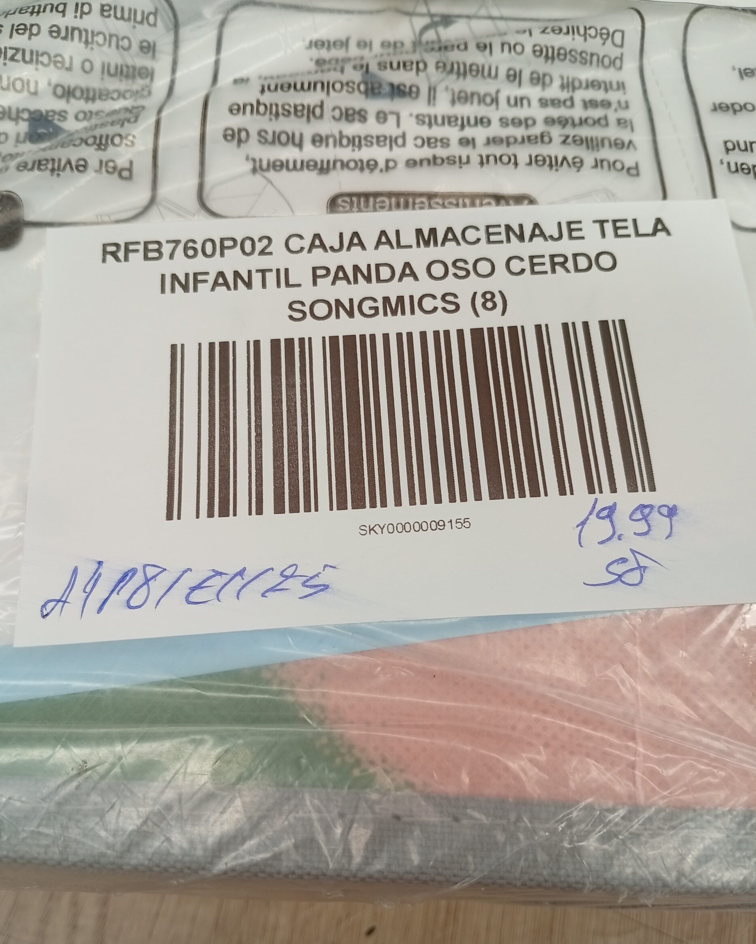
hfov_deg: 50.0
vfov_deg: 60.4
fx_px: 811
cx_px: 378
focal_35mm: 29
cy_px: 513
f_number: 1.8
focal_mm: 3.98
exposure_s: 1/50
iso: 107
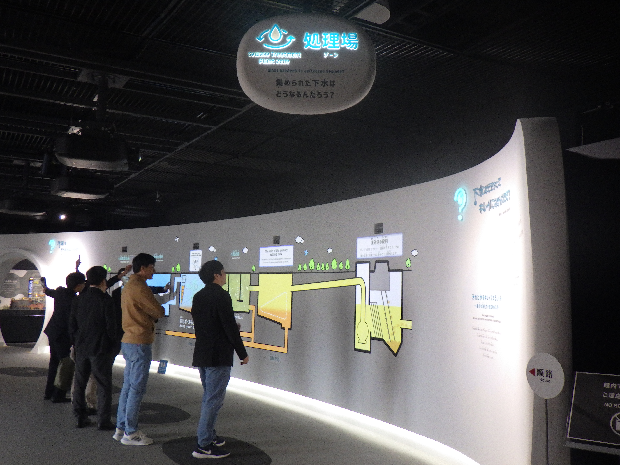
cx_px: 310
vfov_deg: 41.8
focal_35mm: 34
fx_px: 609
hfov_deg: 54.0
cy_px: 232
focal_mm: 6.1
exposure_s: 1/50
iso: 500
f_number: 3.8
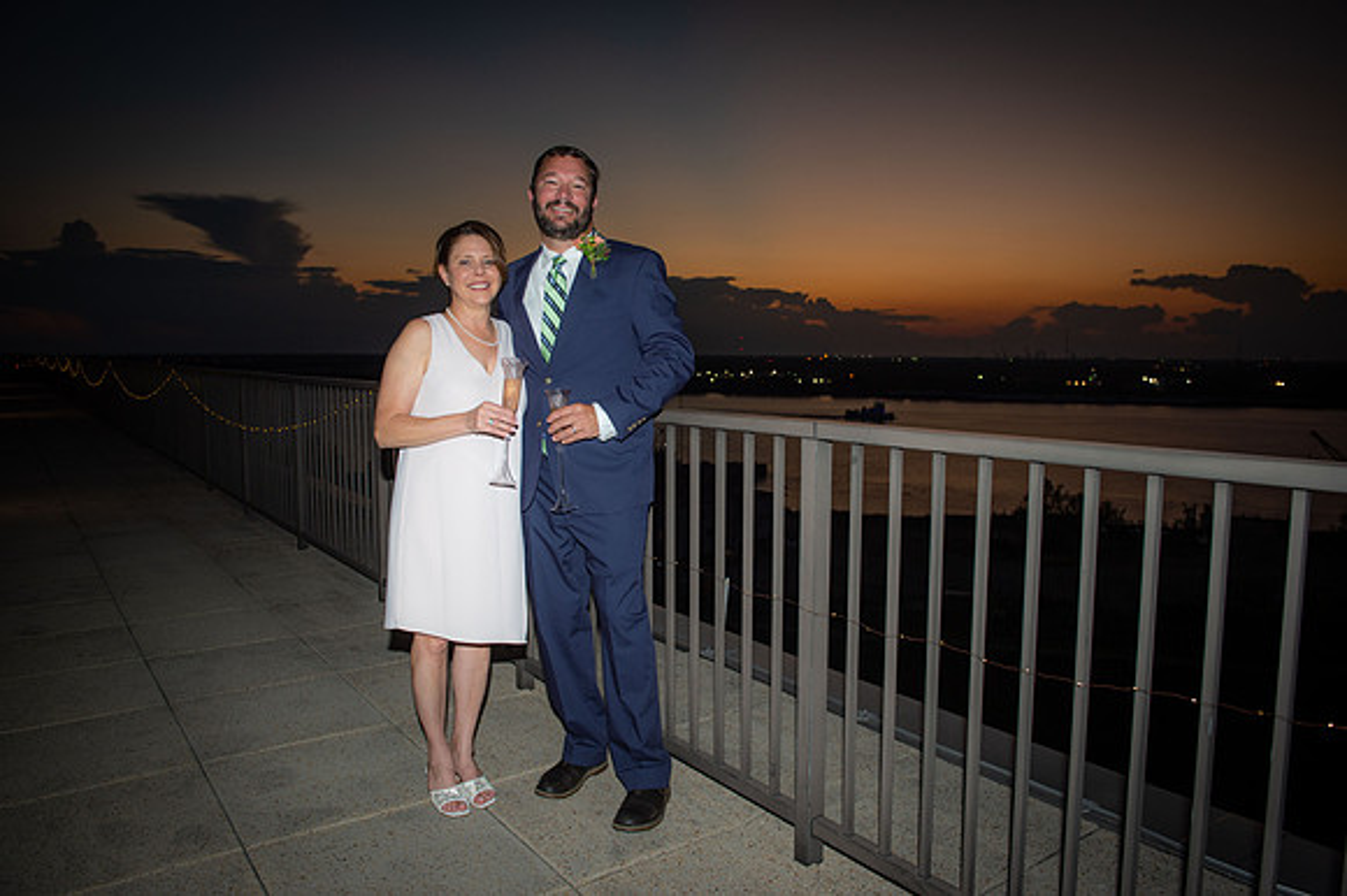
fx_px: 972
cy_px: 448
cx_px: 674
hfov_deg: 69.4
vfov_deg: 49.5
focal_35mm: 26
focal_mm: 26
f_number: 5
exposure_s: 1/250
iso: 1000
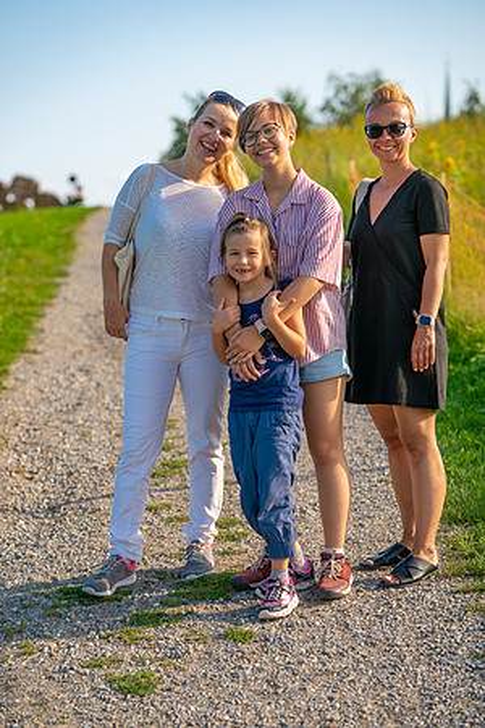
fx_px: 1718
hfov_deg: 16.1
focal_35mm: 85
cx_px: 242
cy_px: 364
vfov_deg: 23.9
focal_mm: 85
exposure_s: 1/1000
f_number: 2.8
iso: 100
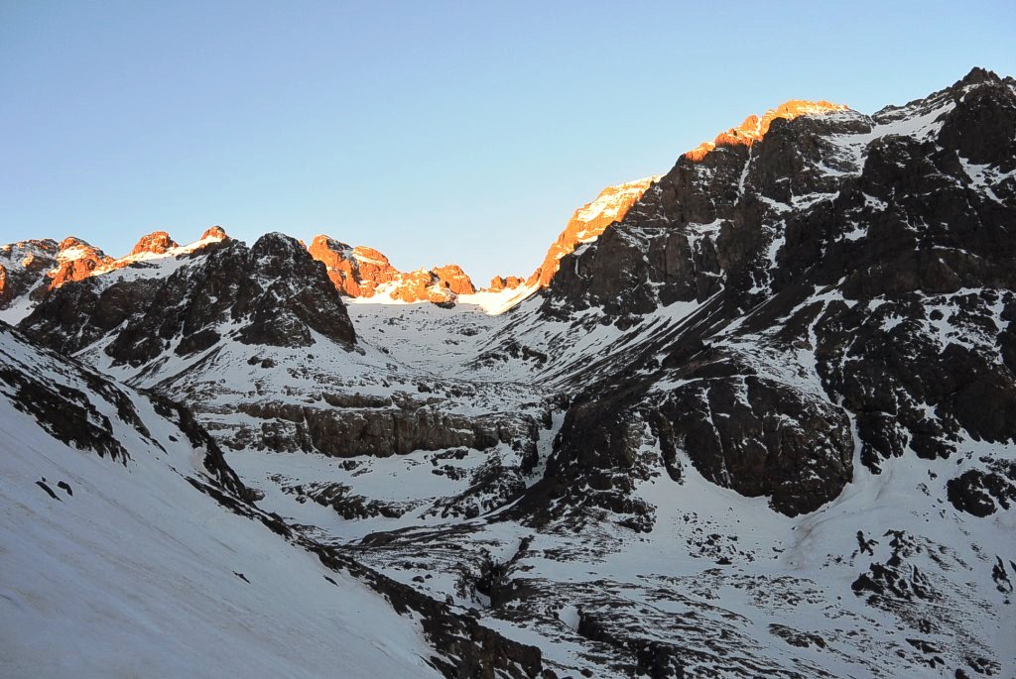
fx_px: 932
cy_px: 340
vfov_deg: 40.1
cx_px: 508
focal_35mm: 33
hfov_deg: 57.2
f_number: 3.8
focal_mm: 12.5
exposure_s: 1/250
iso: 200
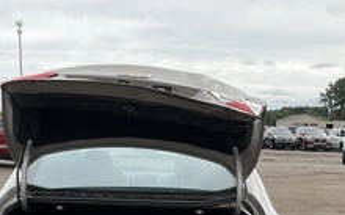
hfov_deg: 36.1
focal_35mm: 56
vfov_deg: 21.9
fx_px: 526
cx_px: 125
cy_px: 234
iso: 25
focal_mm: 3
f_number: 1.8
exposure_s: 1/1015
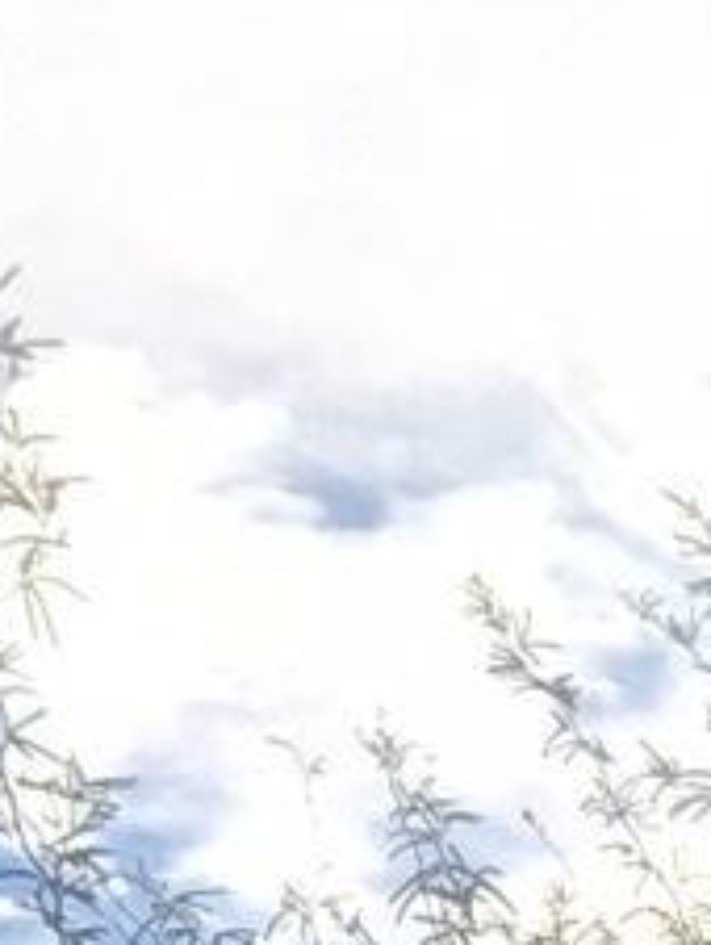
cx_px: 1493
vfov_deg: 7.9
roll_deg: +0.1
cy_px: 3048
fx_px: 5713
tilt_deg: -3.9
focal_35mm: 209
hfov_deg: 6.9
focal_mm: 4.15
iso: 32
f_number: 2.2
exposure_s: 1/2825
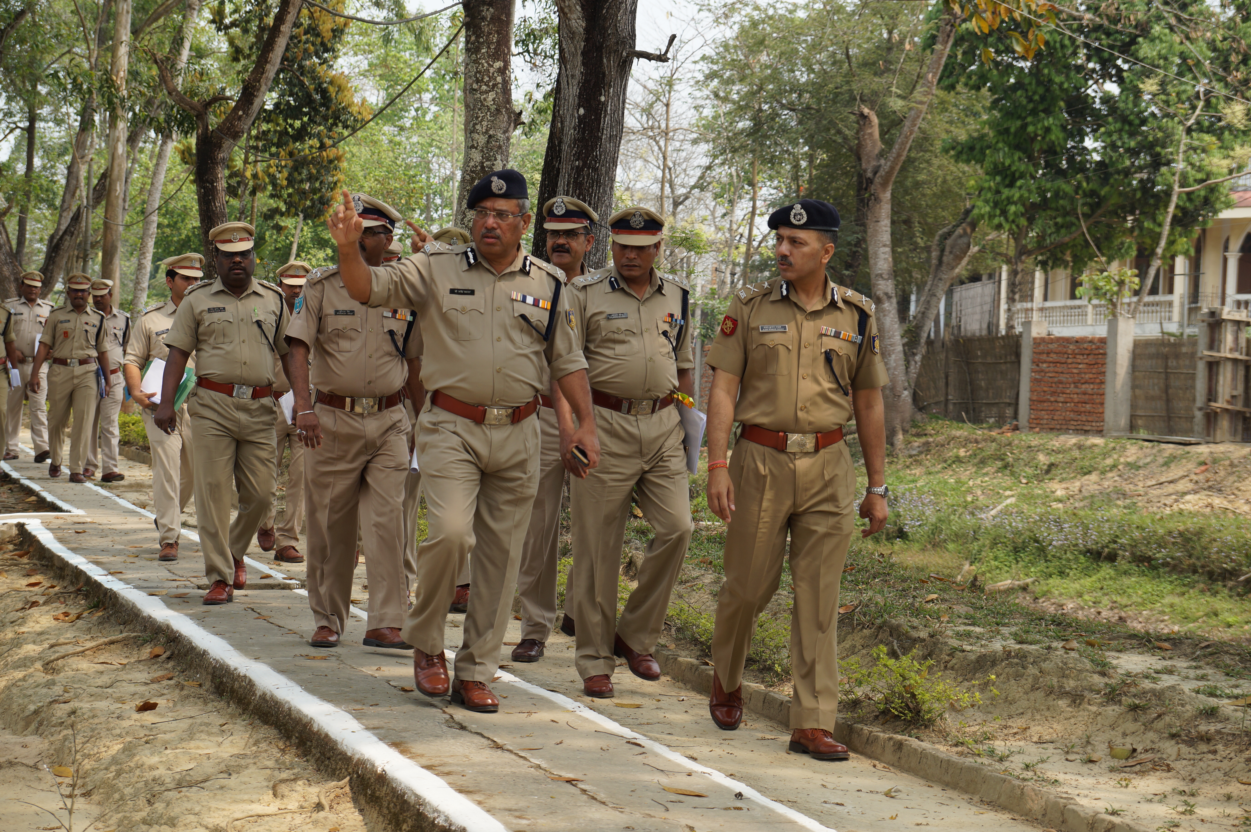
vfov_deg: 18.2
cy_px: 416
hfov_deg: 27.0
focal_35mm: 75
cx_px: 626
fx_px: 2605
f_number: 5.6
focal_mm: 50
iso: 100
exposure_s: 1/250
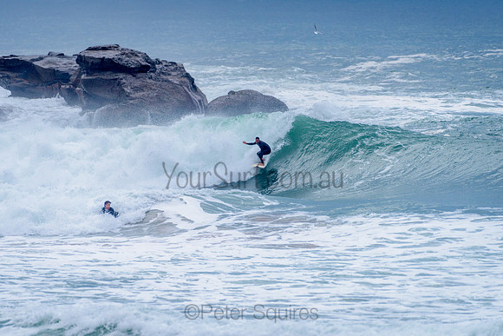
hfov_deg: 3.4
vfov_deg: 2.2
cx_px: 229
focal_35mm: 613
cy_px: 155
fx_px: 8563
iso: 220
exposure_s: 1/2000
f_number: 5.6
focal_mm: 500
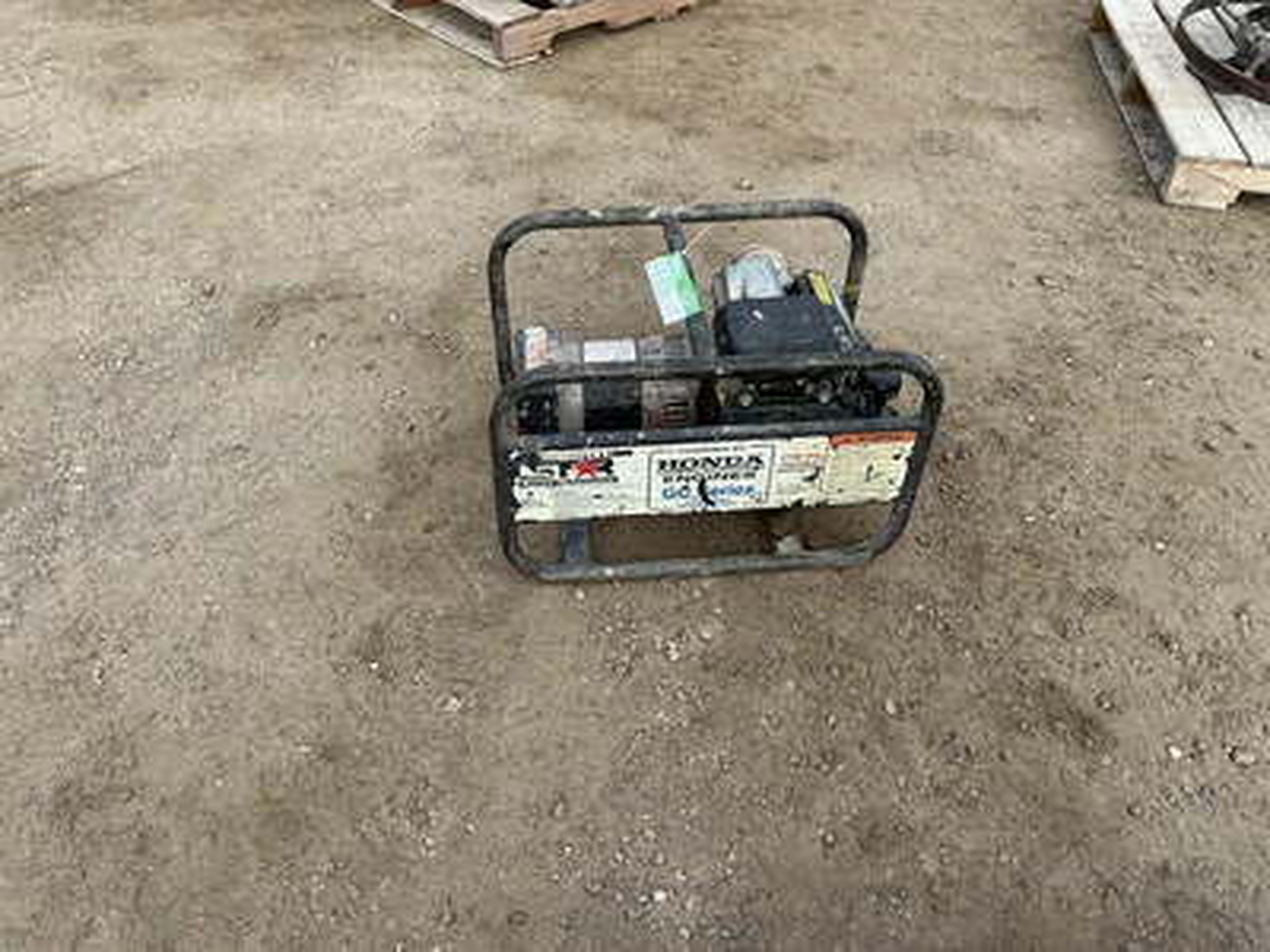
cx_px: 635
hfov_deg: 63.4
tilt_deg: -42.7
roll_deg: -1.9
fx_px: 1027
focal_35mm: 28
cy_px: 476
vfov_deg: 49.7
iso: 25
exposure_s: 1/620
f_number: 1.8
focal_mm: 3
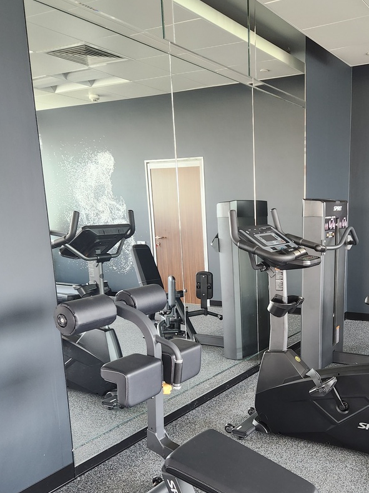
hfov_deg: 39.6
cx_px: 274
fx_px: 498
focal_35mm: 35
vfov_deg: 51.7
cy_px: 327
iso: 400
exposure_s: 1/120
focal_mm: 5.4
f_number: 1.8
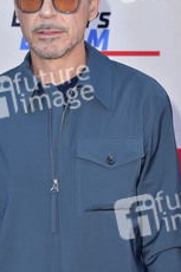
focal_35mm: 108
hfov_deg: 12.7
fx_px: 816
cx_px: 68
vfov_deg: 18.9
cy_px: 153
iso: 250
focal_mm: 62
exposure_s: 1/250
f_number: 6.3
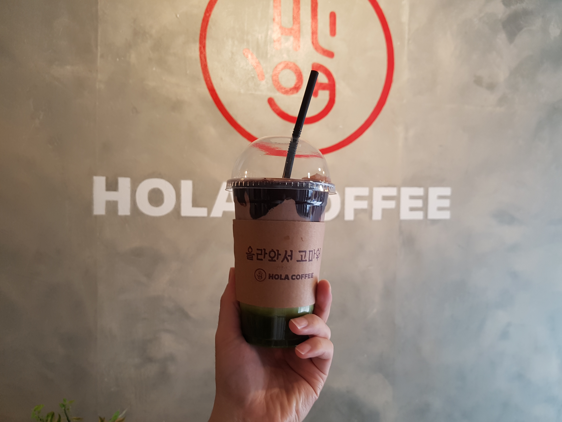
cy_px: 211
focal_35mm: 26
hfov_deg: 67.3
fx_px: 422
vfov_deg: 53.1
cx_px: 281
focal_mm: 4.2
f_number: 1.7
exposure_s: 1/60
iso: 80
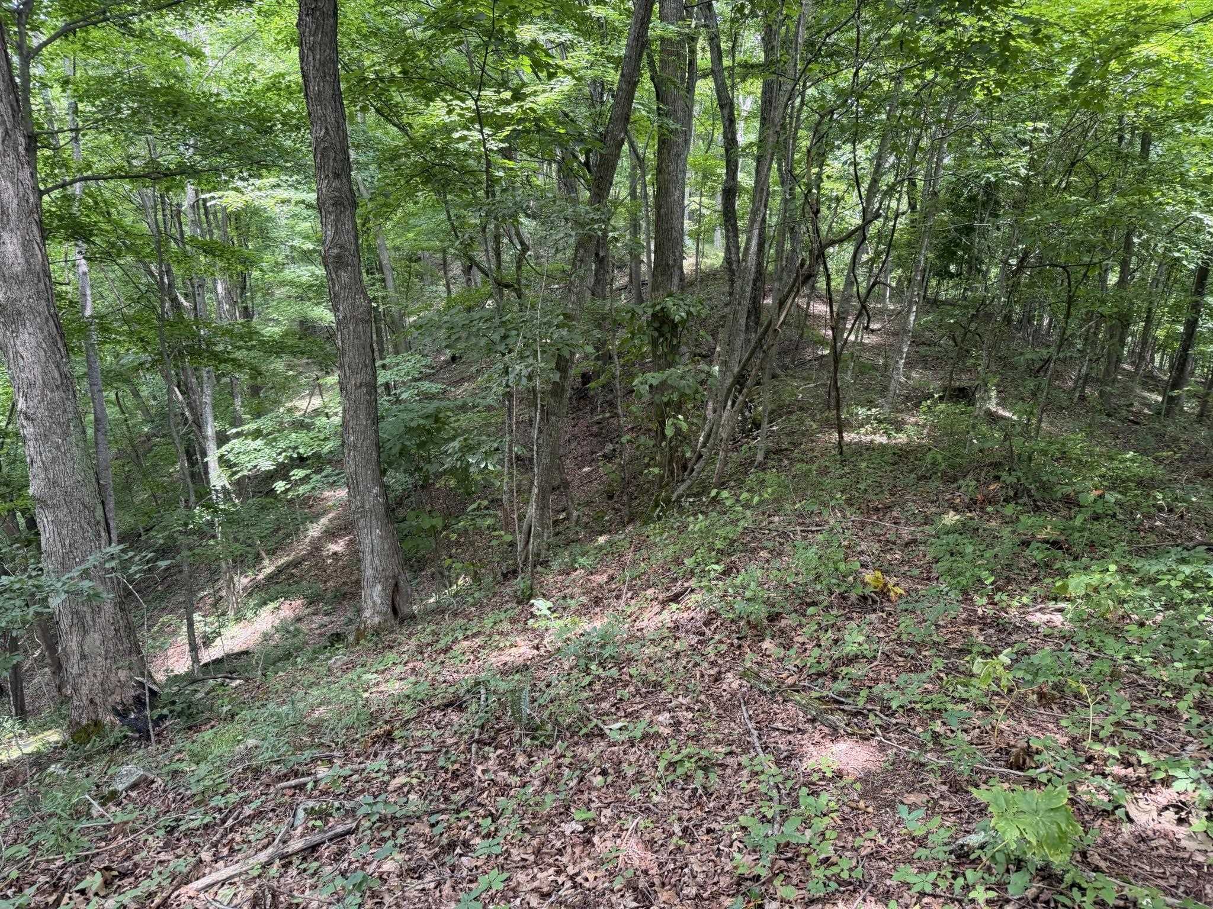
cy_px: 454
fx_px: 841
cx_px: 606
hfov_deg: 71.6
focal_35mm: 24
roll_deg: -0.5
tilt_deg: -14.1
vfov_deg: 56.8
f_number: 1.78
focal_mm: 6.76
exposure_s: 1/121
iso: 160
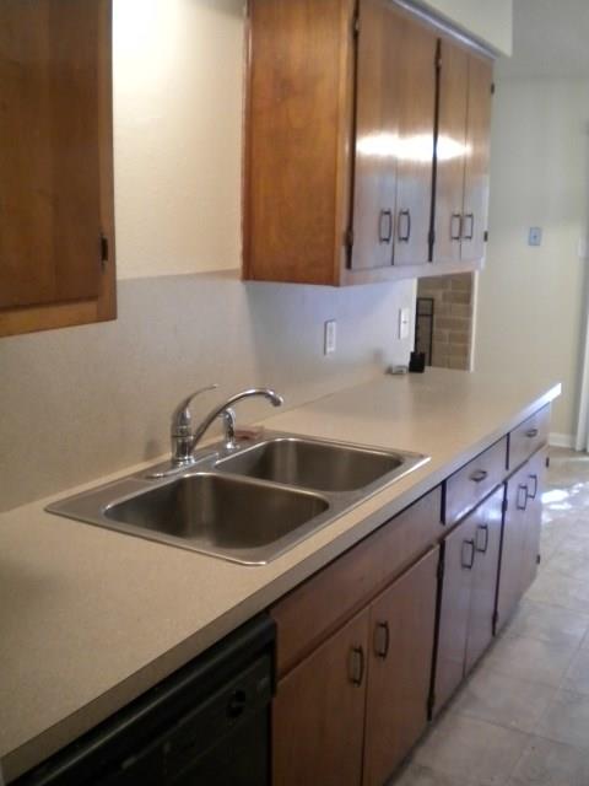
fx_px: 794
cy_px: 393
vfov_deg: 52.6
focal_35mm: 35
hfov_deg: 40.7
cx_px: 294
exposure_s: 1/22.1
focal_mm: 6.3
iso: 400
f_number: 3.1
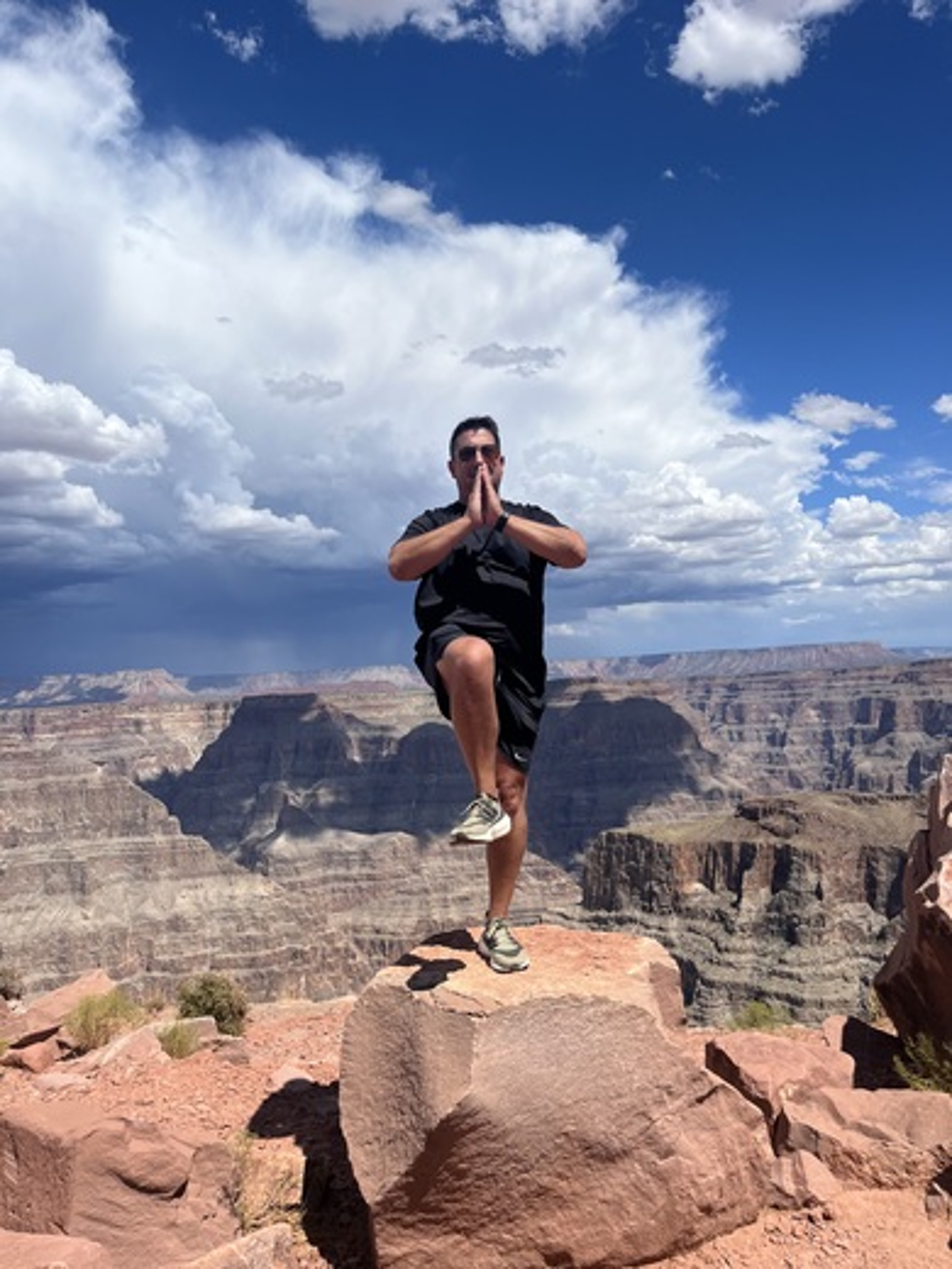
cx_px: 476
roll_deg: +3.7
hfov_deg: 53.1
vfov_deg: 67.3
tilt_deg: +6.1
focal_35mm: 26
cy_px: 634
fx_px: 953
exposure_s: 1/7353
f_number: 1.6
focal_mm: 5.1
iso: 50
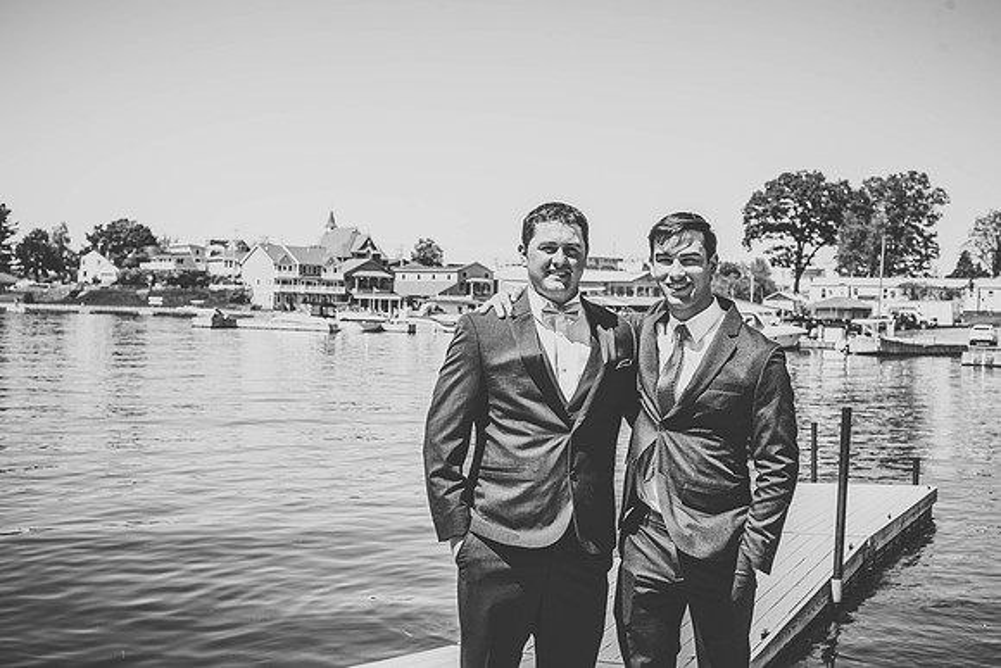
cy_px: 334
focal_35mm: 50
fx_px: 1391
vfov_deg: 27.0
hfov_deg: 39.6
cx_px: 500
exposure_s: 1/500
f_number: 6.3
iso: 125
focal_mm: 50
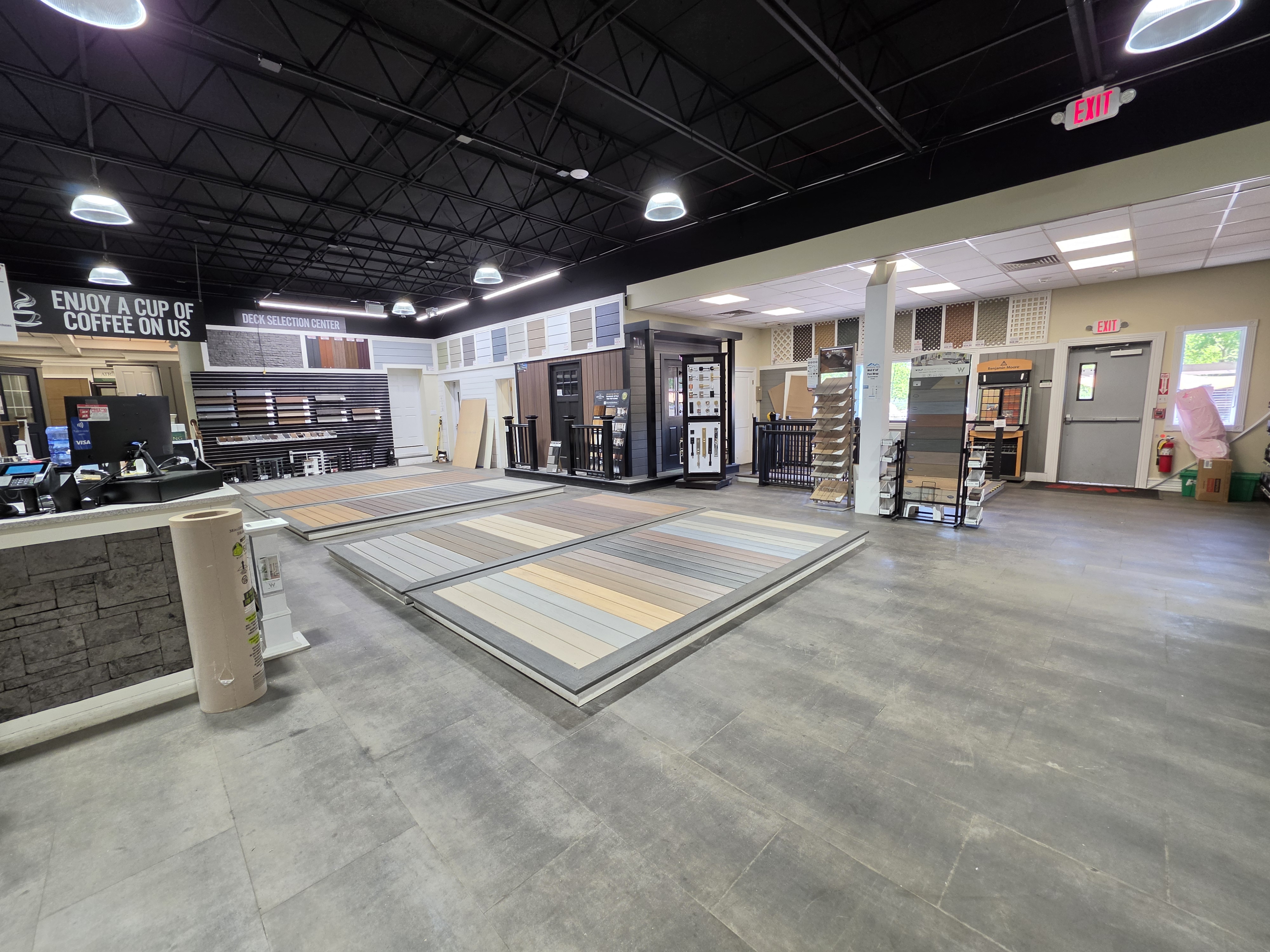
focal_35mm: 13
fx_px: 477
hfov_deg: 106.2
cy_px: 476
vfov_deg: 89.9
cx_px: 635
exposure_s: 1/61.8
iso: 64
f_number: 1.9
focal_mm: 2.2
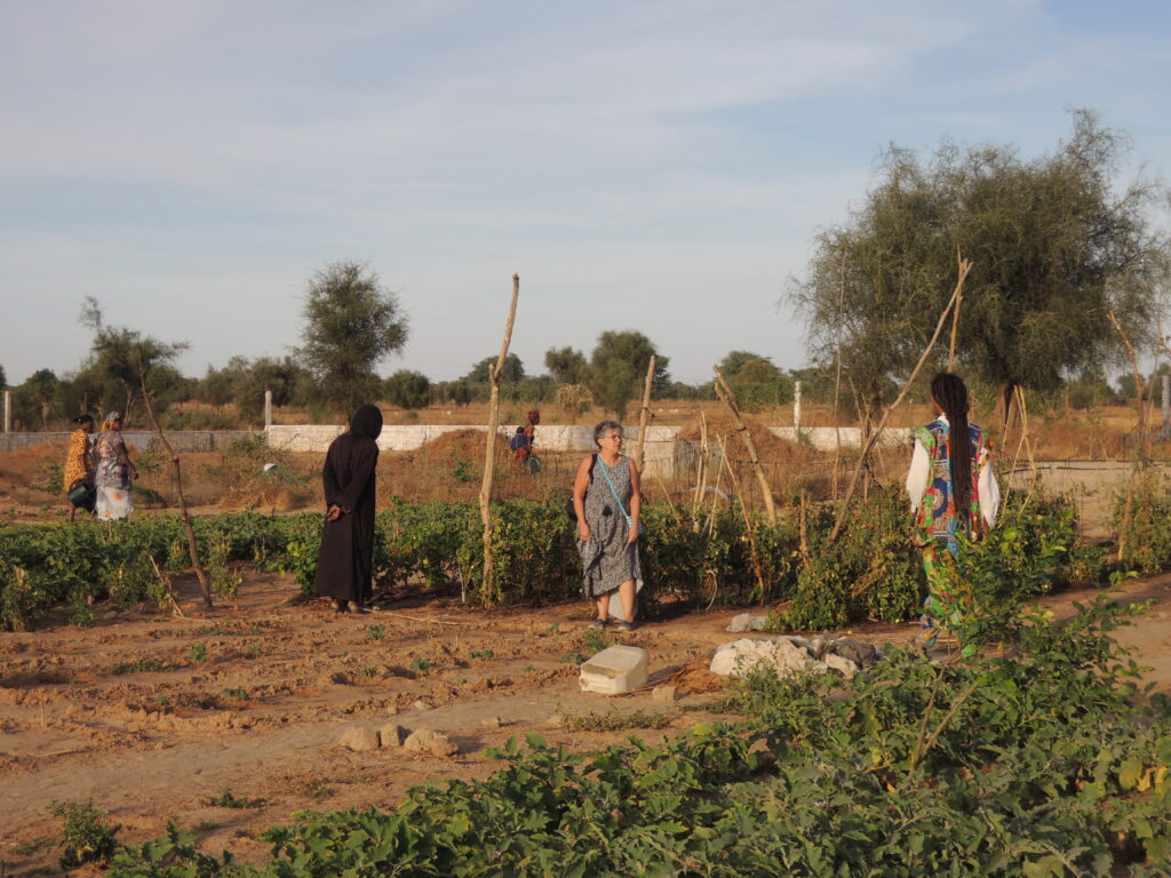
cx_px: 586
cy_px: 439
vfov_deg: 23.7
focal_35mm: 62
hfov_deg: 31.2
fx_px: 2097
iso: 100
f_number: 3.7
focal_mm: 11.1
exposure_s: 1/640
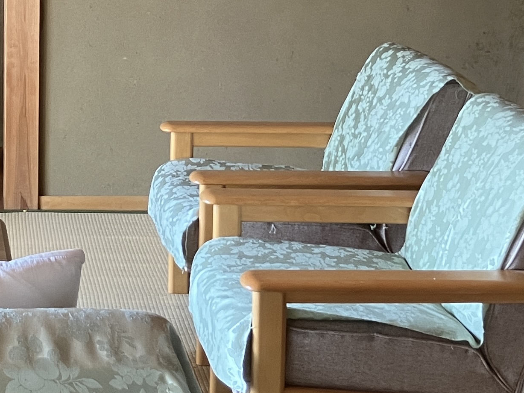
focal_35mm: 92
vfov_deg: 15.8
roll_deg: +0.1
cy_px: 2
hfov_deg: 20.8
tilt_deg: -6.2
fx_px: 1393
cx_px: 37
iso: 125
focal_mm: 3.99
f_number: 1.8
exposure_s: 1/60
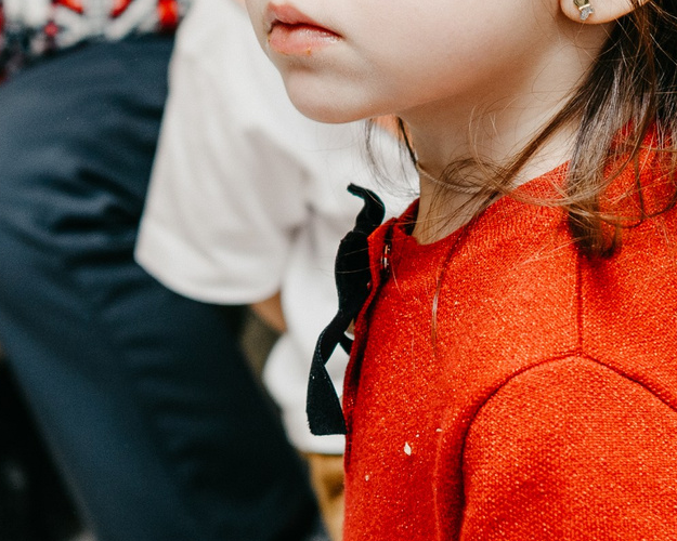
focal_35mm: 200
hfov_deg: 9.7
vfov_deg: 7.7
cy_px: 65
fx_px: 4007
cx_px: 304
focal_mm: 52
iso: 250
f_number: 4
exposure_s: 1/160
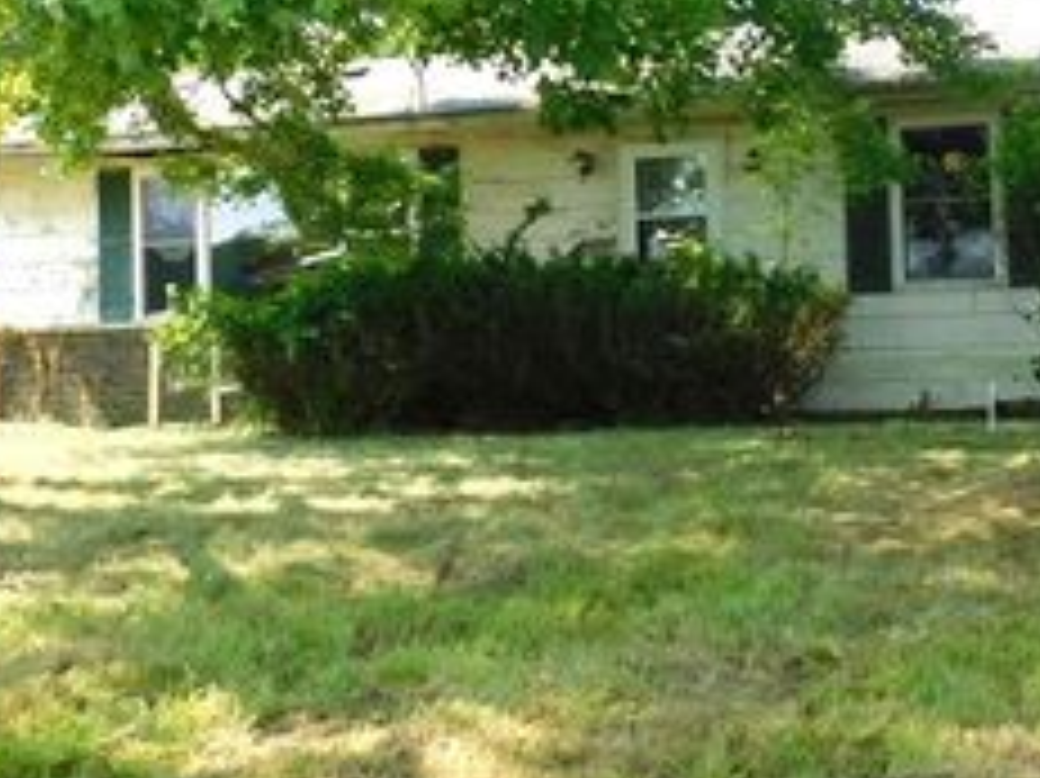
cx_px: 554
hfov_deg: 36.8
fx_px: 1561
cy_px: 236
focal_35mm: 52
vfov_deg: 27.8
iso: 125
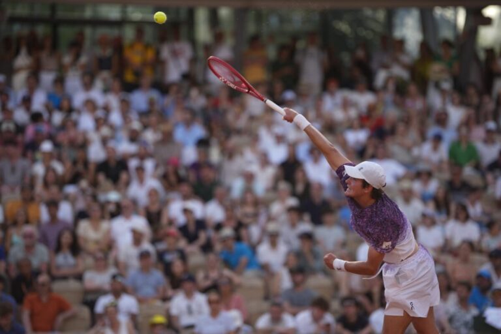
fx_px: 1879
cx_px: 250
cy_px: 167
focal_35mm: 135
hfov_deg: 15.2
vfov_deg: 10.2
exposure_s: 1/6400
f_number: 1.4
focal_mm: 135
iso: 200
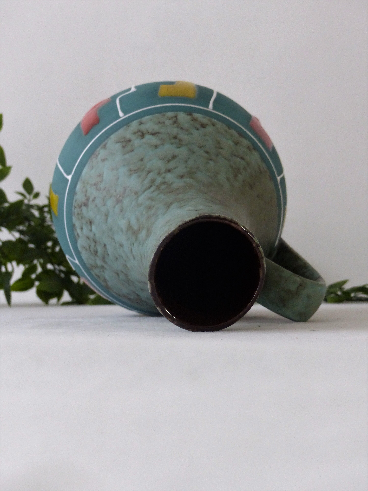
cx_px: 184
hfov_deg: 16.6
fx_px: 1262
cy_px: 246
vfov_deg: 22.0
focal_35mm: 89
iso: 400
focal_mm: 15
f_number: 2.8
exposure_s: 1/50
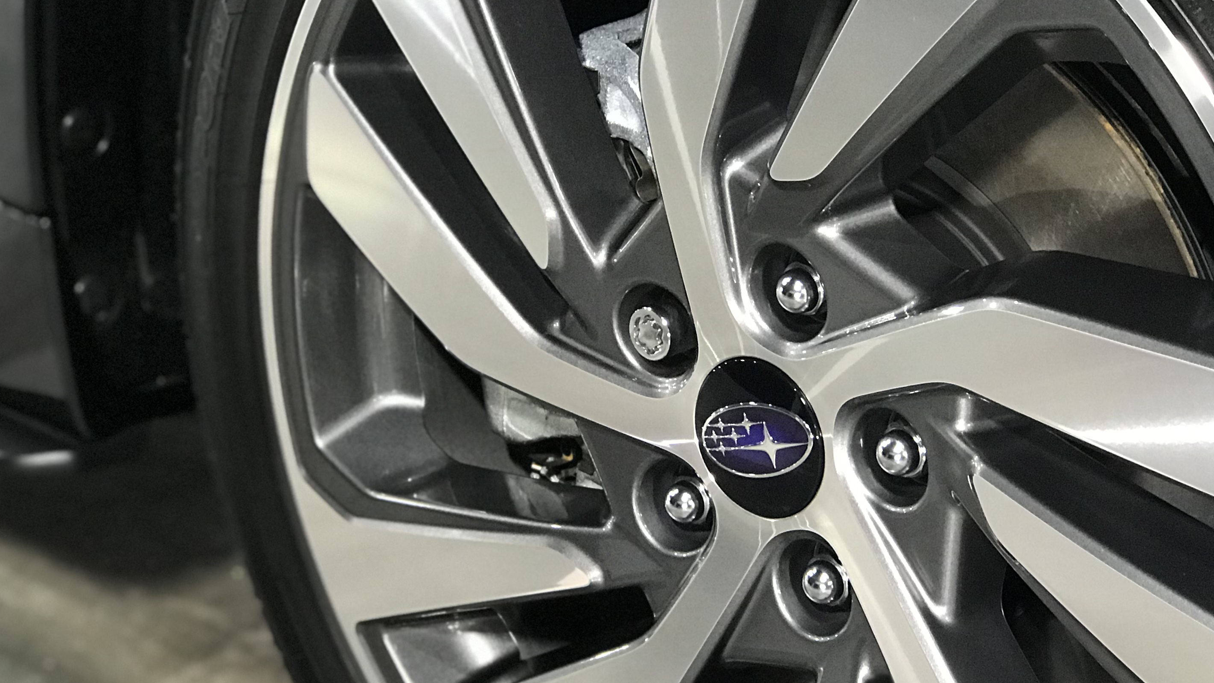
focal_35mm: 88
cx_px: 656
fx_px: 2833
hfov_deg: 24.2
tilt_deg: -23.0
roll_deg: -0.9
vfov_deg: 13.7
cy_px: 351
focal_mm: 6.6
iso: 400
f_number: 2.8
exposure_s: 1/61
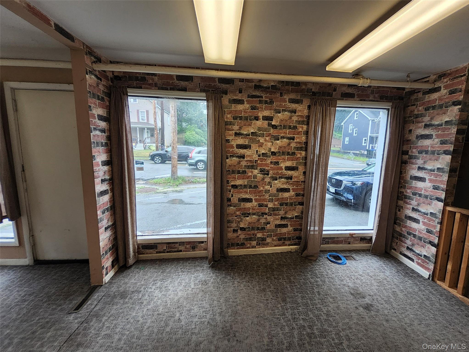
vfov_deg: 90.0
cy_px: 176
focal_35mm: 13
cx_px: 234
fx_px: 176
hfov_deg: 106.1
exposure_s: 1/60
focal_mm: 1.13
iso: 50
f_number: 2.2
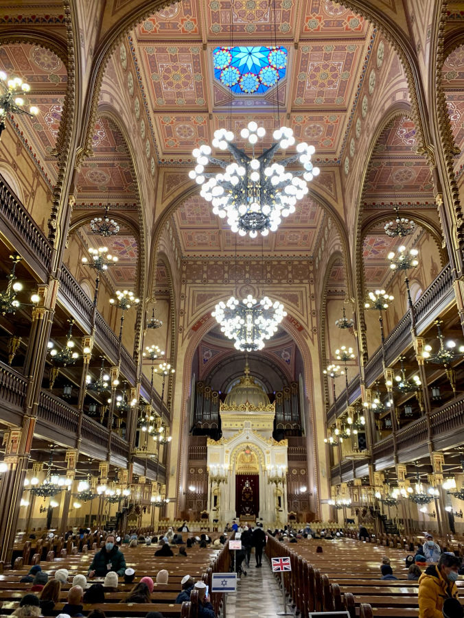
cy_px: 309
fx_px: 465
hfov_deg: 53.1
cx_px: 232
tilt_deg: +23.6
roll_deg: -1.0
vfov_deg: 67.3
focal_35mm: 26
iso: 250
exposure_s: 1/33
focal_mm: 4.25
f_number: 1.8
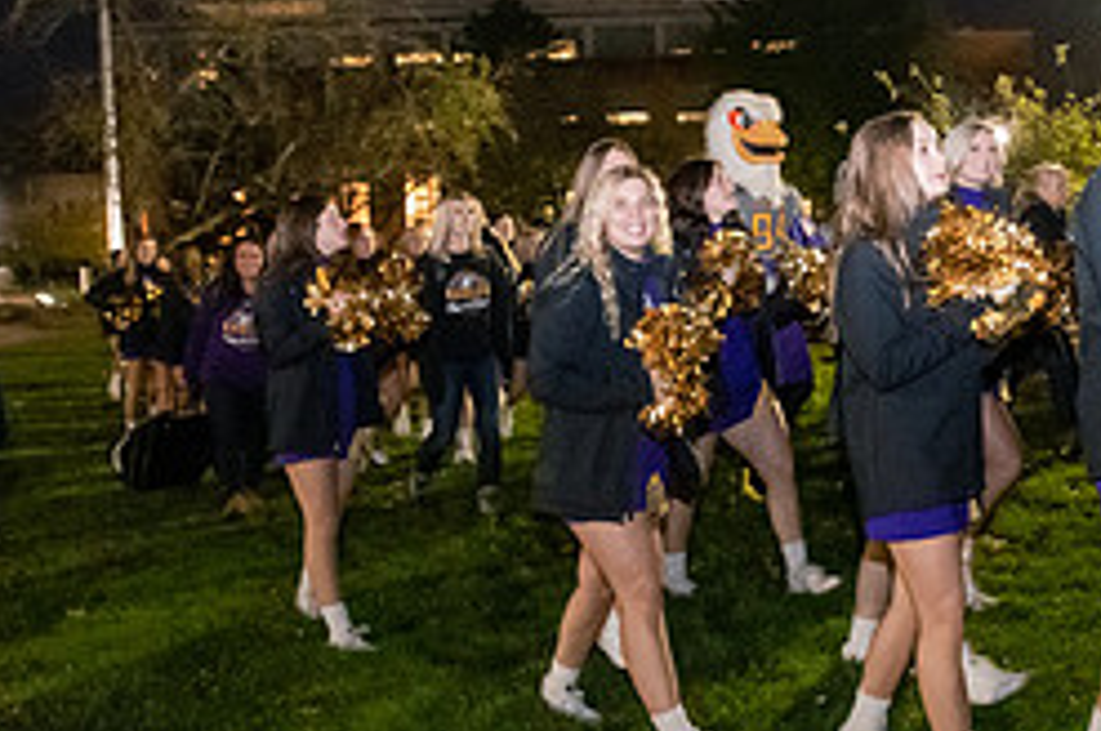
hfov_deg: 47.9
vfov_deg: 33.3
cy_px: 345
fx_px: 1222
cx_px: 718
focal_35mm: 40
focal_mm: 17
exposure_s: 1/40
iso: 6400
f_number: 3.2
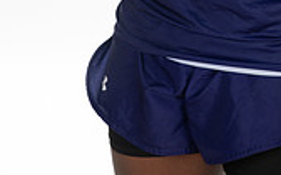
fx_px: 1355
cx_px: 249
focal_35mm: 177
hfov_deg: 11.8
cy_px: -197
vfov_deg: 7.1
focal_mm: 65
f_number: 7.1
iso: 800
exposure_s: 1/320
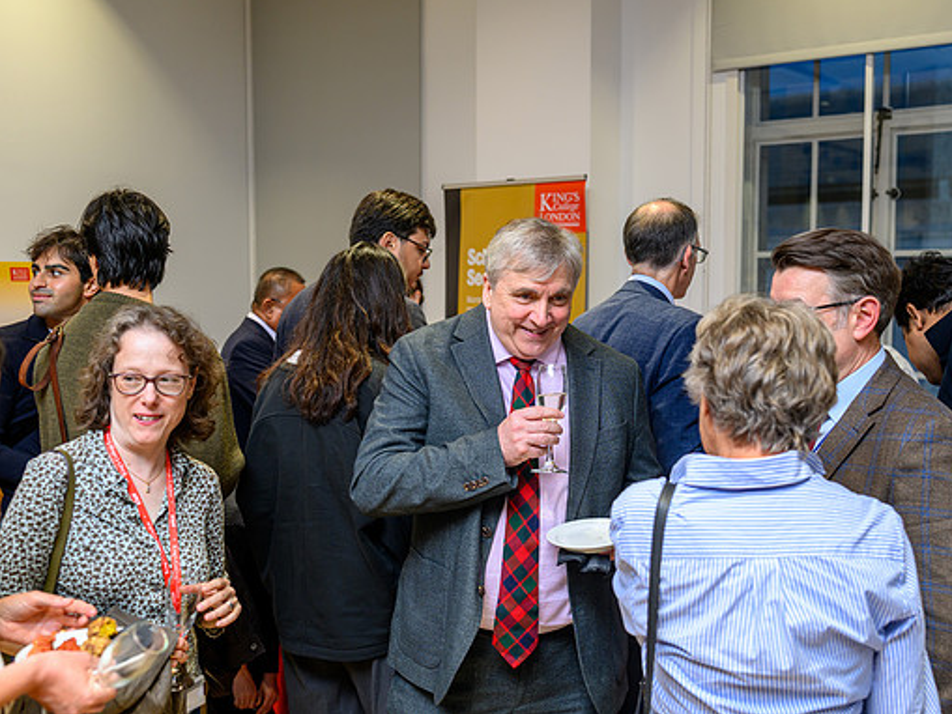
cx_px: 511
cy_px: 354
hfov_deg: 47.8
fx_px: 1073
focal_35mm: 39
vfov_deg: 36.8
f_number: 2.8
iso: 640
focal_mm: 35
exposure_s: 1/200
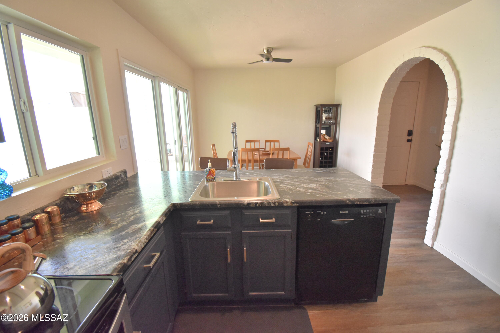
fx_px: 208
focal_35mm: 15
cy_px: 166
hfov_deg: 100.4
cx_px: 250
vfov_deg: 77.3
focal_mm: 10
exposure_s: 1/125
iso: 1250
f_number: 4.5
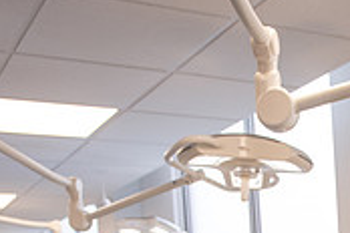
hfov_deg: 24.0
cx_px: 370
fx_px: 778
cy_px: 379
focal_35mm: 80
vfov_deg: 15.4
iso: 500
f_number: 4
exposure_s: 1/200
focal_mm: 24
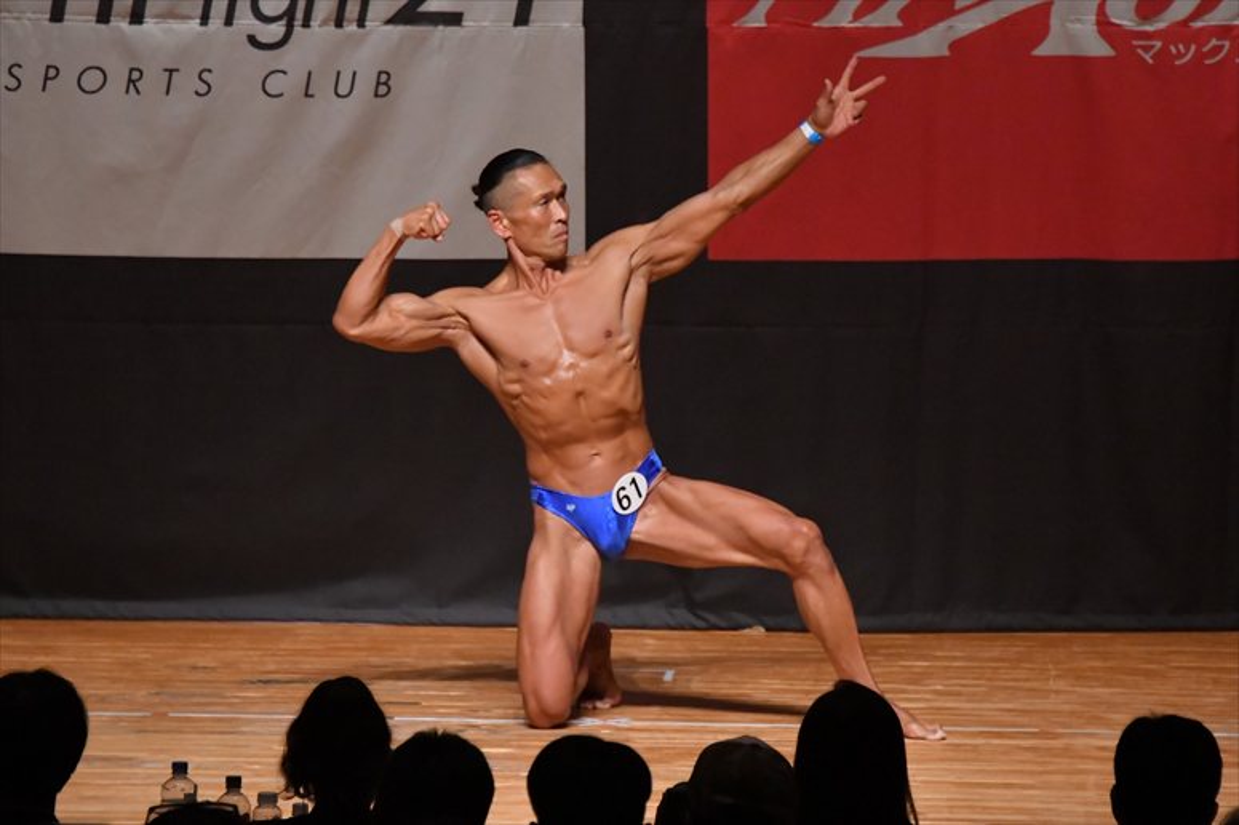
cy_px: 412
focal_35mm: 300
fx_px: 10320
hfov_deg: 6.9
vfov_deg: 4.6
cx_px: 620
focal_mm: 200
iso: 8000
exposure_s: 1/400
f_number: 5.6
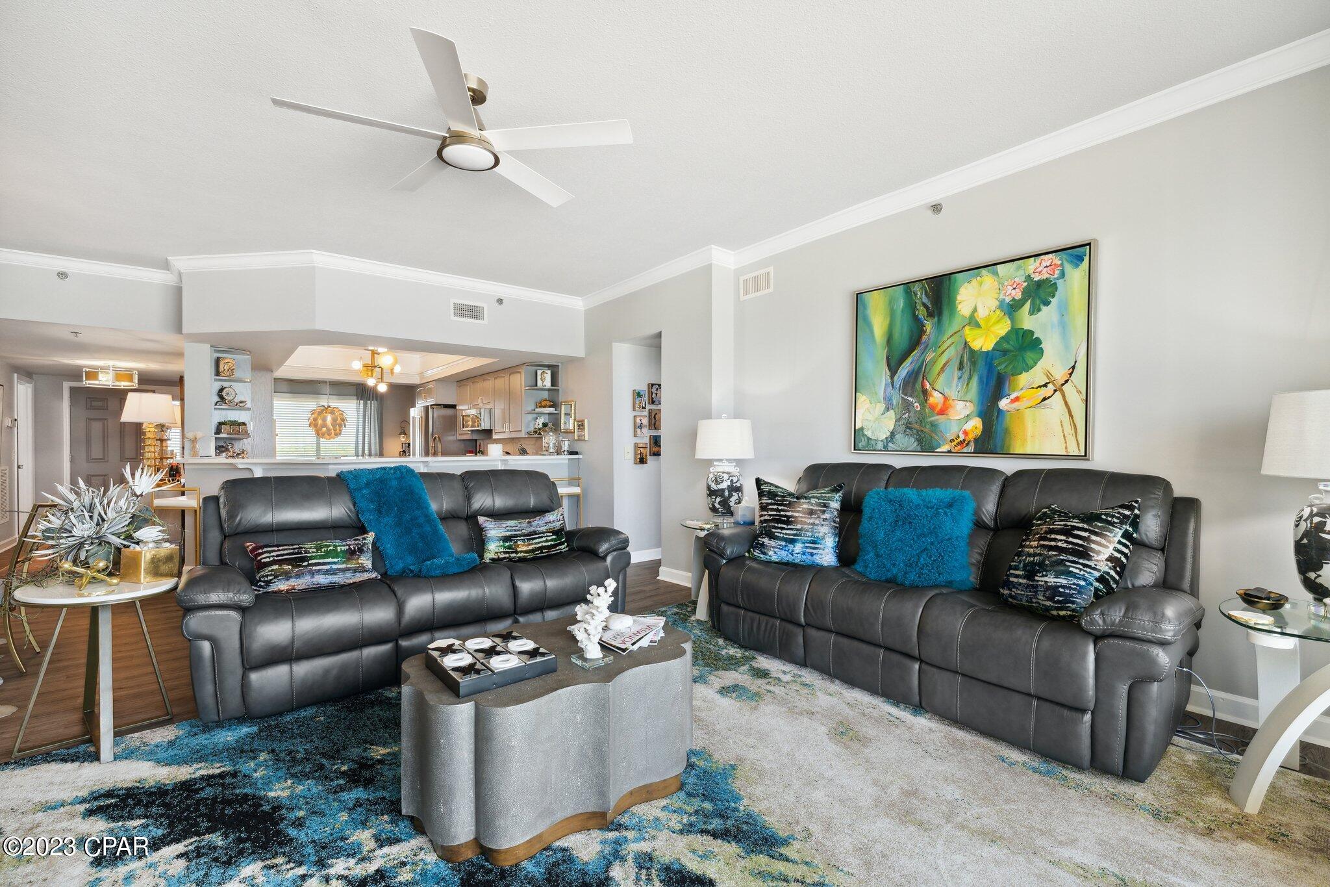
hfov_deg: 98.9
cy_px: 444
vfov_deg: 75.8
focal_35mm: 15
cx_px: 665
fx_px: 569
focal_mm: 15.4
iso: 640
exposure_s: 1/20
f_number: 8
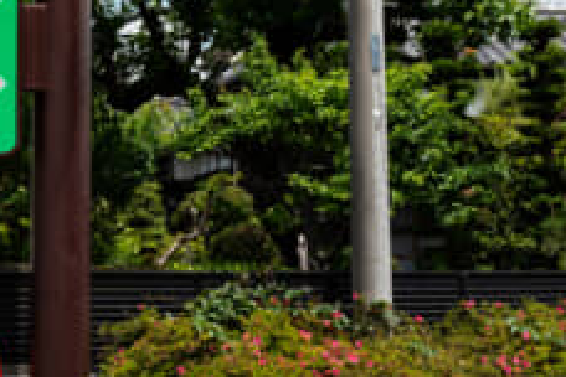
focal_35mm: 108
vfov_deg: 12.0
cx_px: 74
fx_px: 1698
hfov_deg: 18.7
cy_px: -233
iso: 100
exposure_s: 1/160
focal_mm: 24
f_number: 7.1
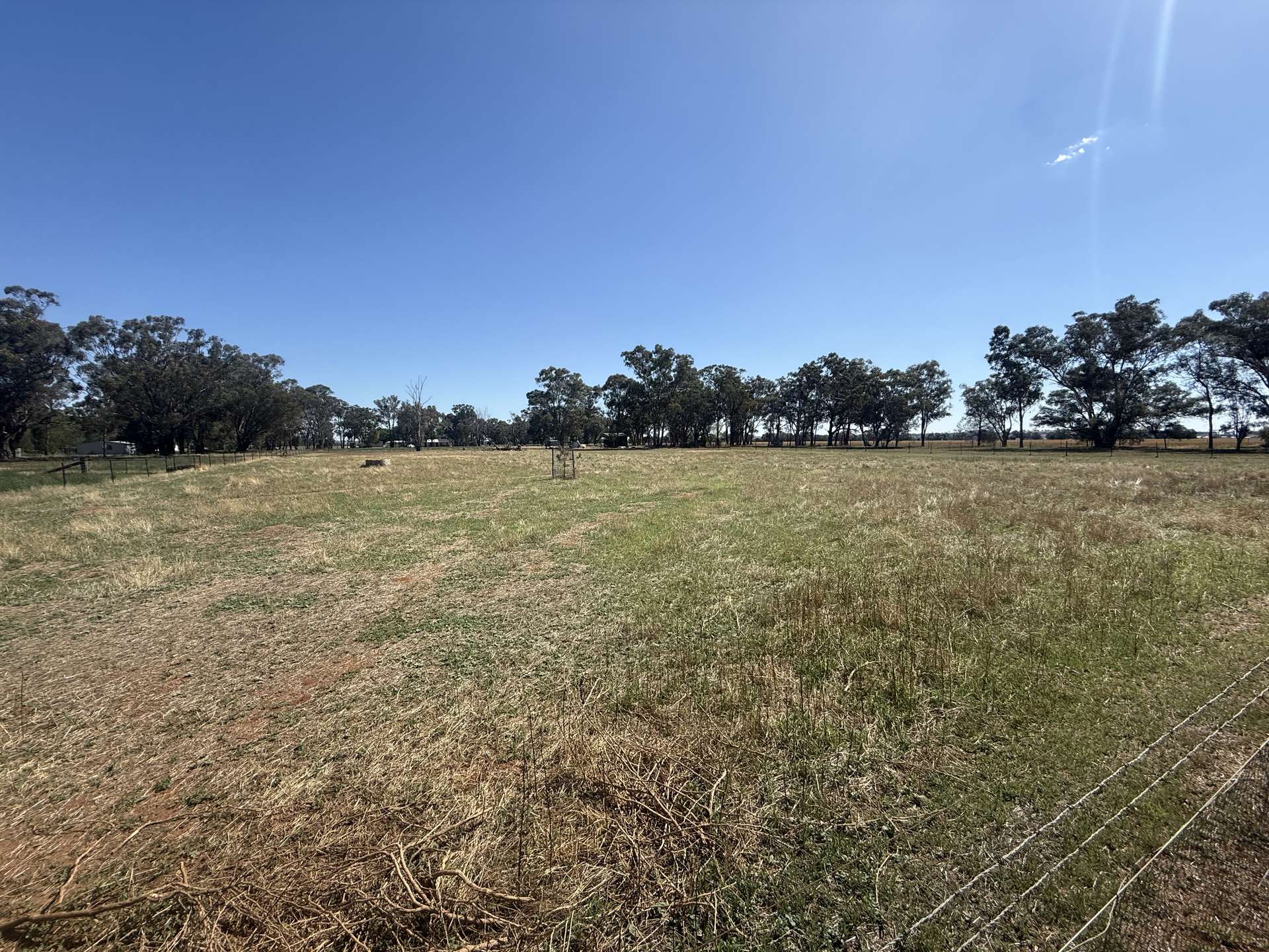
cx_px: 634
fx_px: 513
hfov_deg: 102.1
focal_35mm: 14
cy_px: 476
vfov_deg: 85.7
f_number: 2.2
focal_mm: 2.22
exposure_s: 1/2320
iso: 50
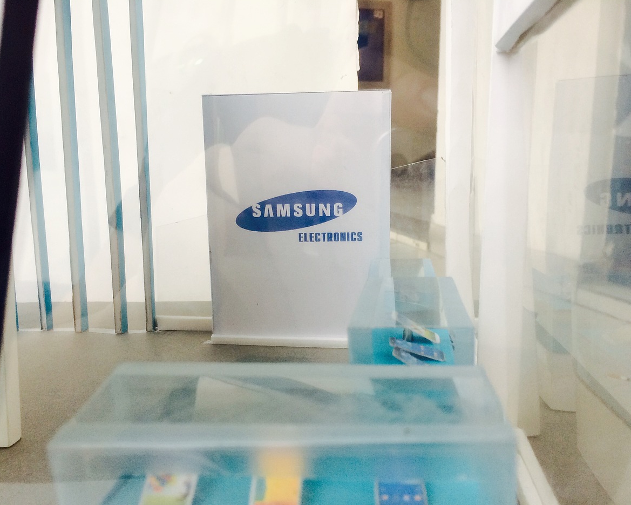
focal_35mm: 31
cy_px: 255
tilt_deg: -11.3
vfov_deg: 47.1
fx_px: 579
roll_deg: +0.7
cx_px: 311
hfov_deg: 57.2
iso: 32
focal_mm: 4.15
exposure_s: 1/40
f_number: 2.2
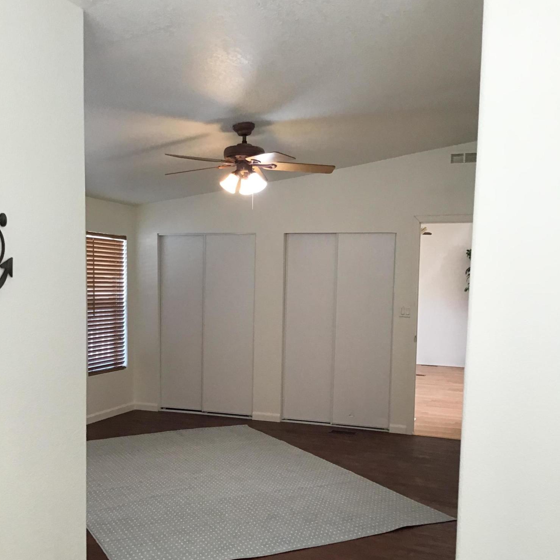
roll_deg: -1.1
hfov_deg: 44.9
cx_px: 278
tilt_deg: -3.4
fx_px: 677
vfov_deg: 44.7
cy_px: 340
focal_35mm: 37
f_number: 2.4
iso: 40
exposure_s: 1/30
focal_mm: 3.3
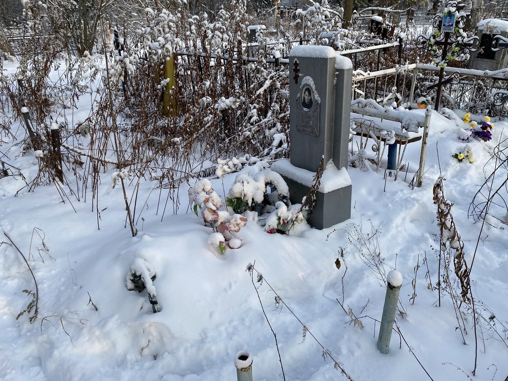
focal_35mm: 26
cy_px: 190
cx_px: 254
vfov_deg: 53.1
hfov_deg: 67.3
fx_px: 382
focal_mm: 4.25
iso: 32
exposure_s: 1/877
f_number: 1.8
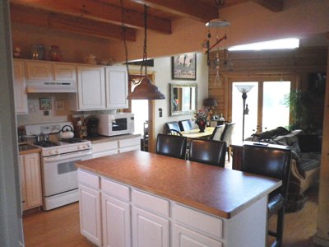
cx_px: 164
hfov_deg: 63.4
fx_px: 266
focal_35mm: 28
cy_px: 124
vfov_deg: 49.7
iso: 640
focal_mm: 5.05
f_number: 3.5
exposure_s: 1/100
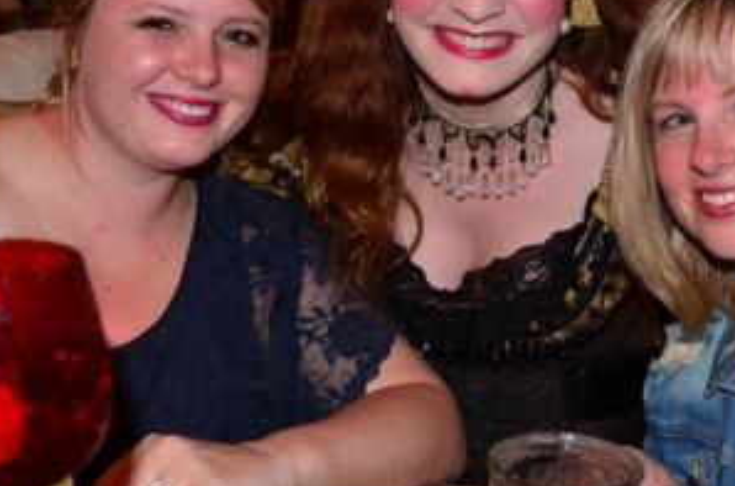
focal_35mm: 58
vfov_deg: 22.9
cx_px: 486
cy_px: 93
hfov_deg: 34.3
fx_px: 1181
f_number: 3.5
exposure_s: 1/60
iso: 200
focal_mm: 18
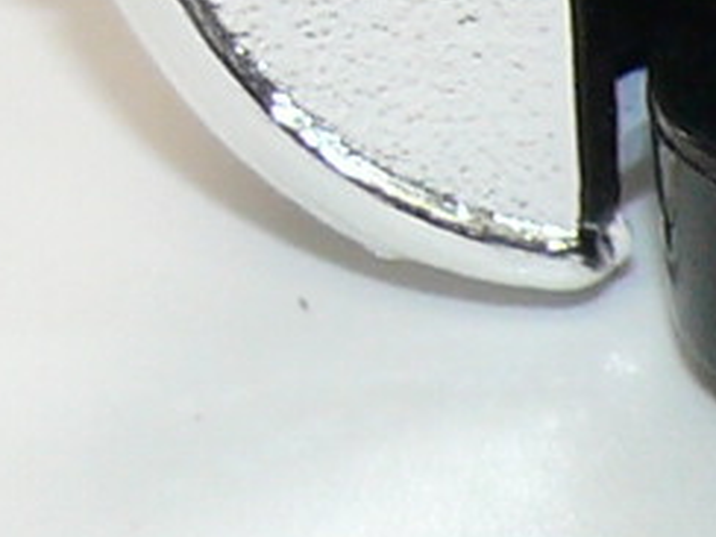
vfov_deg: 2.2
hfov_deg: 2.9
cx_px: 2054
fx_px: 13982
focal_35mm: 676
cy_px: -695
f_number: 4
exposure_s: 1/30
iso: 100
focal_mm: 13.5
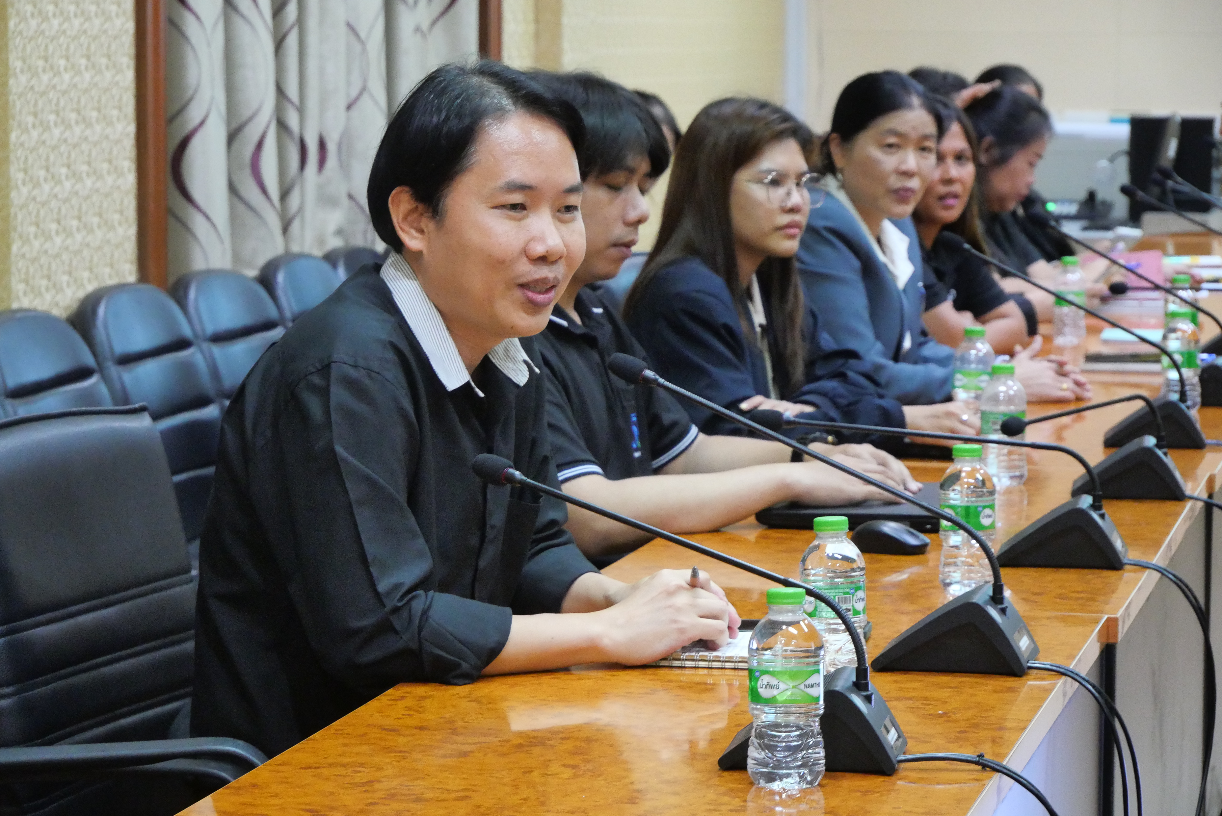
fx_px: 4212
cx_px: 611
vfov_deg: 11.1
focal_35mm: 124
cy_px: 408
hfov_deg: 16.5
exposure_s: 1/25
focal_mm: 60
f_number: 5.6
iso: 3200
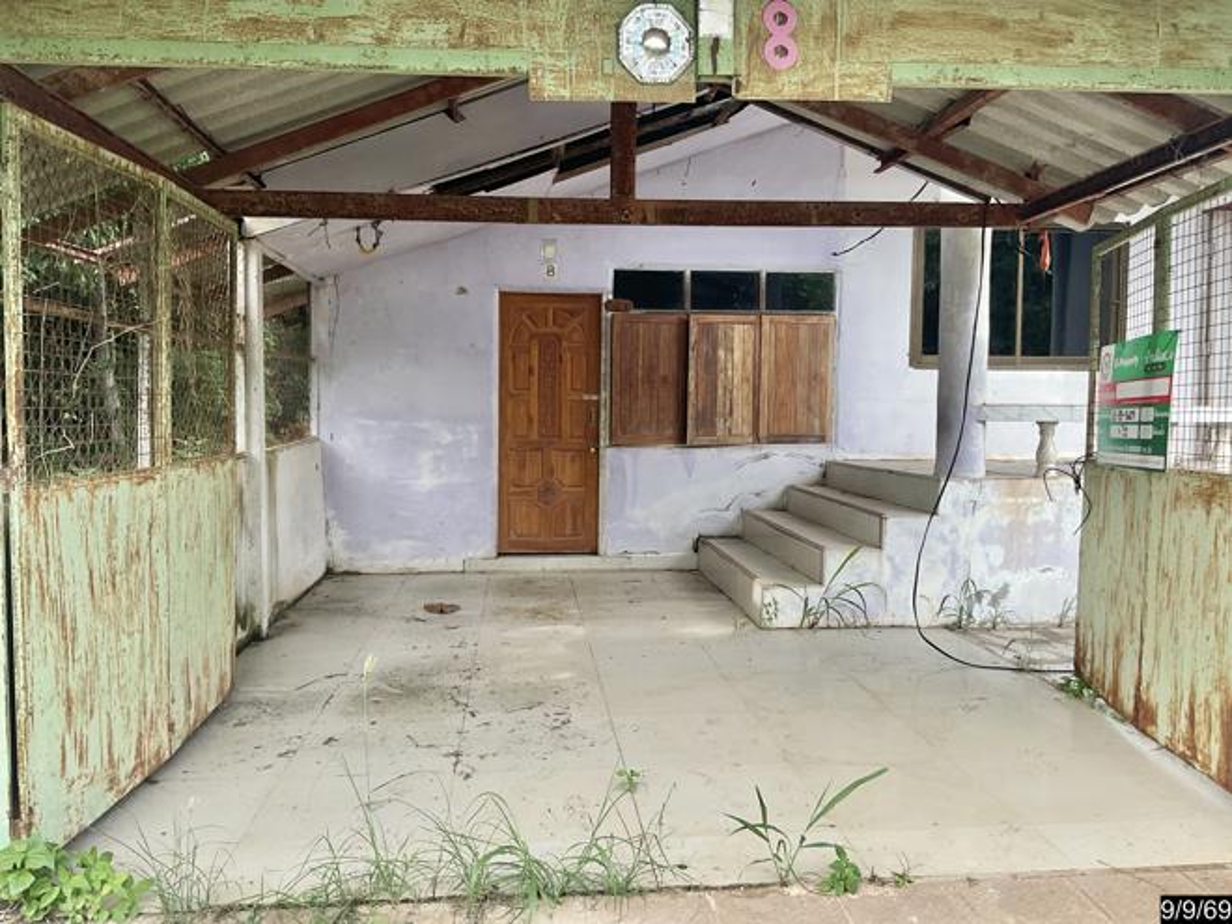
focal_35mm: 29
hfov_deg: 61.7
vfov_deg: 48.2
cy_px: 462
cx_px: 616
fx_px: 1032
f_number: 1.8
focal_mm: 3
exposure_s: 1/251
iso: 16
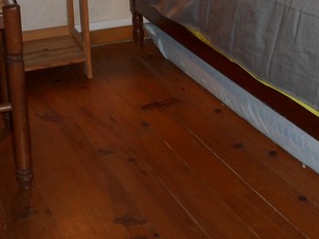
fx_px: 626
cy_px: -42
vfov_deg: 20.3
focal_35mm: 68
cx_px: 326
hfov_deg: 26.9
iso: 80
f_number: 3.3
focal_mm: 4.9
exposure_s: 1/45
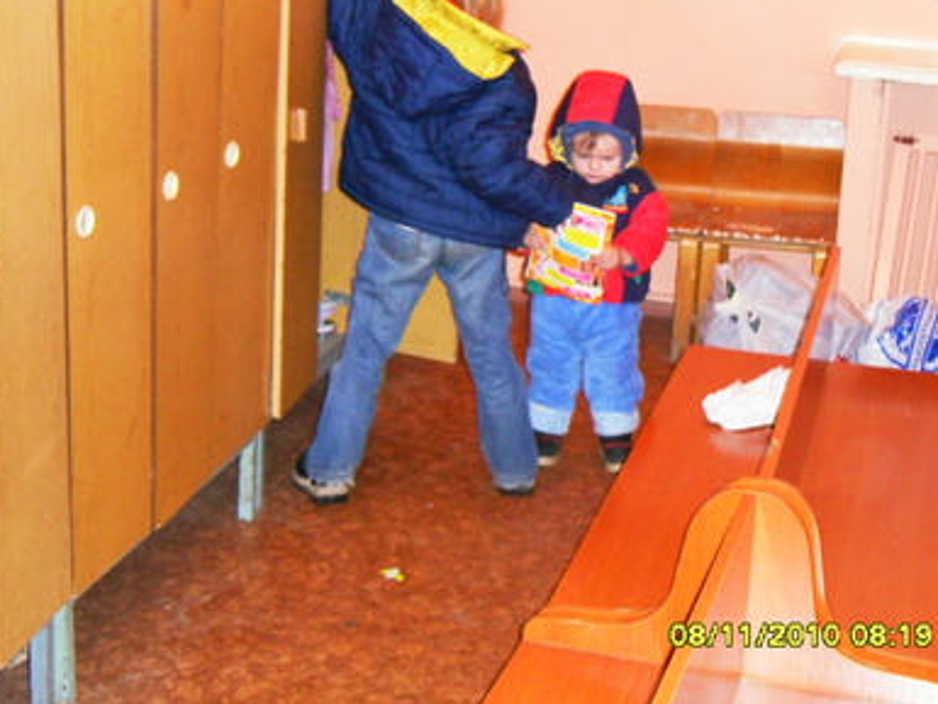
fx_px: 1681
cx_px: 495
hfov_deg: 31.2
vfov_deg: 23.6
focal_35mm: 62
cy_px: 302
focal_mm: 9.5
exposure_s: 1/60
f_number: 3.9
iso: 640
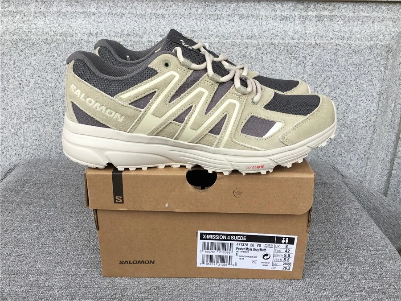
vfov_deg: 45.4
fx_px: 359
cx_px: 200
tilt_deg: -21.7
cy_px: 150
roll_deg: -0.6
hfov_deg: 58.4
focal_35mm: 31
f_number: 2.4
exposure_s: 1/272
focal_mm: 3.3
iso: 25
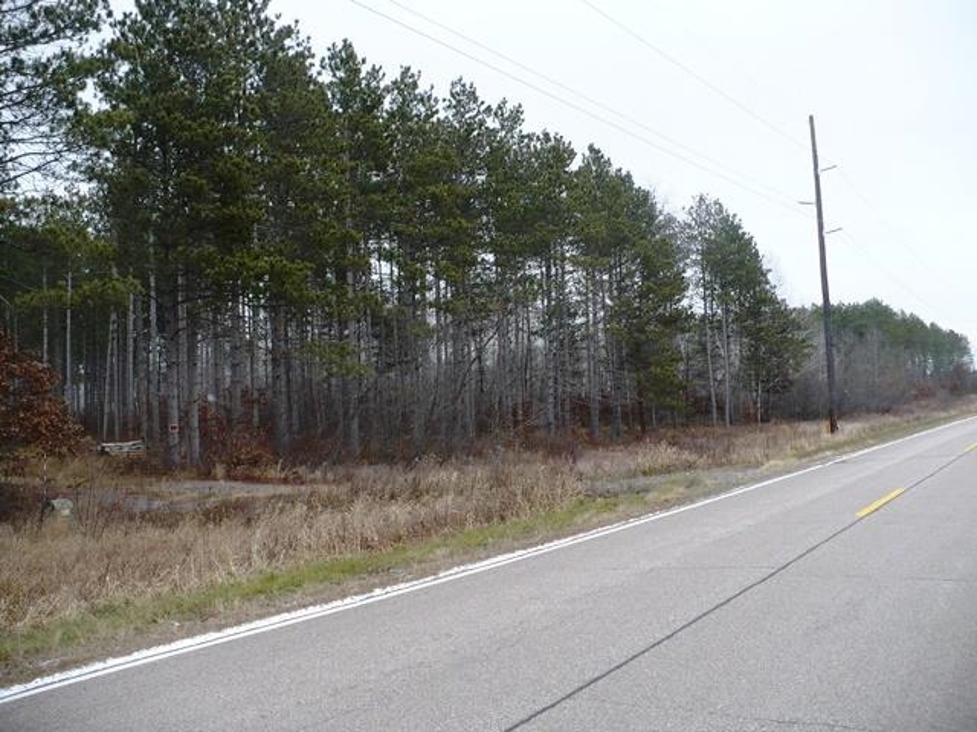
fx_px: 1044
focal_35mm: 37
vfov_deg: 38.7
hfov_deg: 50.1
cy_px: 366
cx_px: 488
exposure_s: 1/250
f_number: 2.8
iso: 100
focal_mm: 6.1
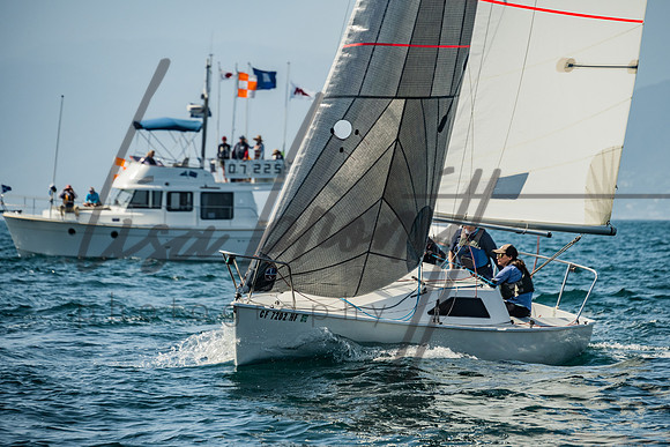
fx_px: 4281
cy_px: 247
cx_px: 378
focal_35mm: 230
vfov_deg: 6.0
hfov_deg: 8.9
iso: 320
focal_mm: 200
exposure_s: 1/1250
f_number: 6.3
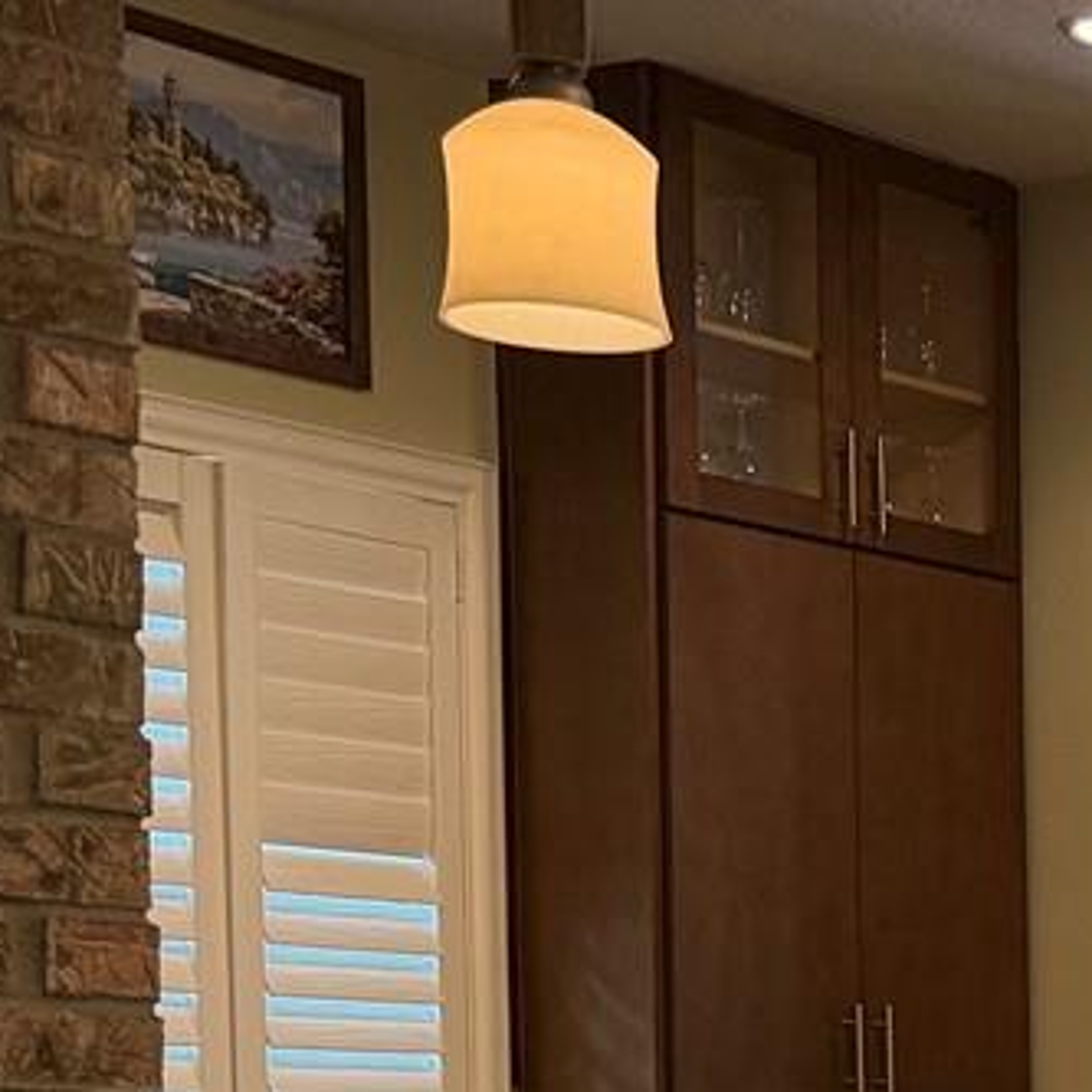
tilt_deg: -4.0
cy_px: 1443
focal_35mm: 102
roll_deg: +0.2
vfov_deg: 16.1
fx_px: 3640
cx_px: 2338
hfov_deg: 13.8
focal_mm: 6.76
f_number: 1.78
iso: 320
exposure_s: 1/120
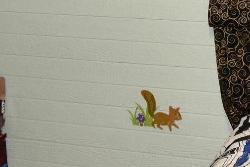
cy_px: 37
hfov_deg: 22.0
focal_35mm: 91
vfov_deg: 15.0
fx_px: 632
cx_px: 214
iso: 1100
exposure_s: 1/60
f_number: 4.5
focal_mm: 10
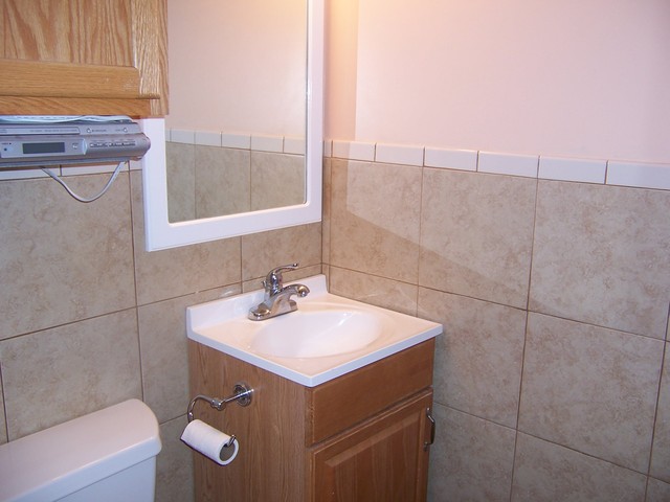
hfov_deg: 55.4
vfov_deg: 42.9
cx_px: 335
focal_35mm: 33
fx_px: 639
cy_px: 251
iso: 80
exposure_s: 1/60
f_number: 2.8
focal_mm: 5.5
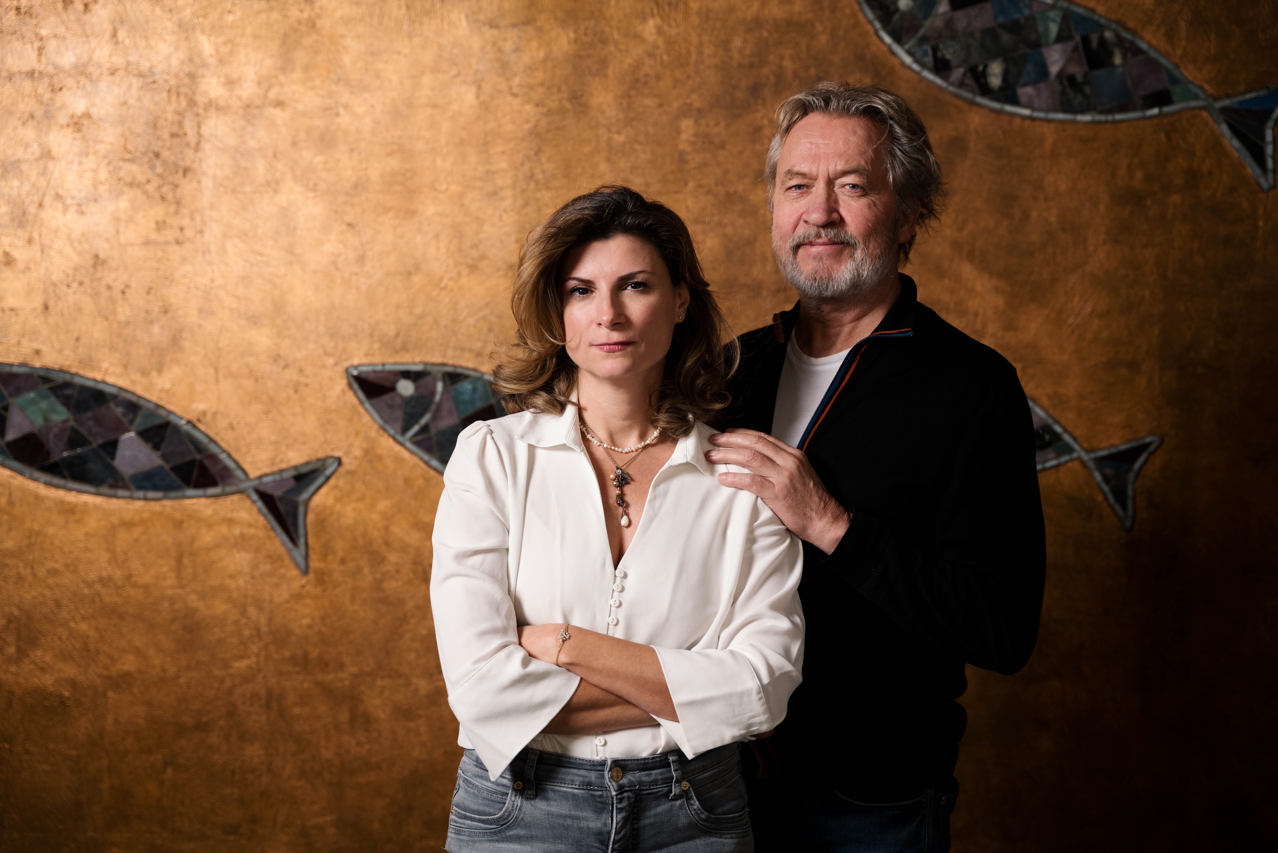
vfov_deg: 28.7
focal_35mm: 47
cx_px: 639
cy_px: 426
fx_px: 1669
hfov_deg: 41.9
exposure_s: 1/160
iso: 400
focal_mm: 47
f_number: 2.8
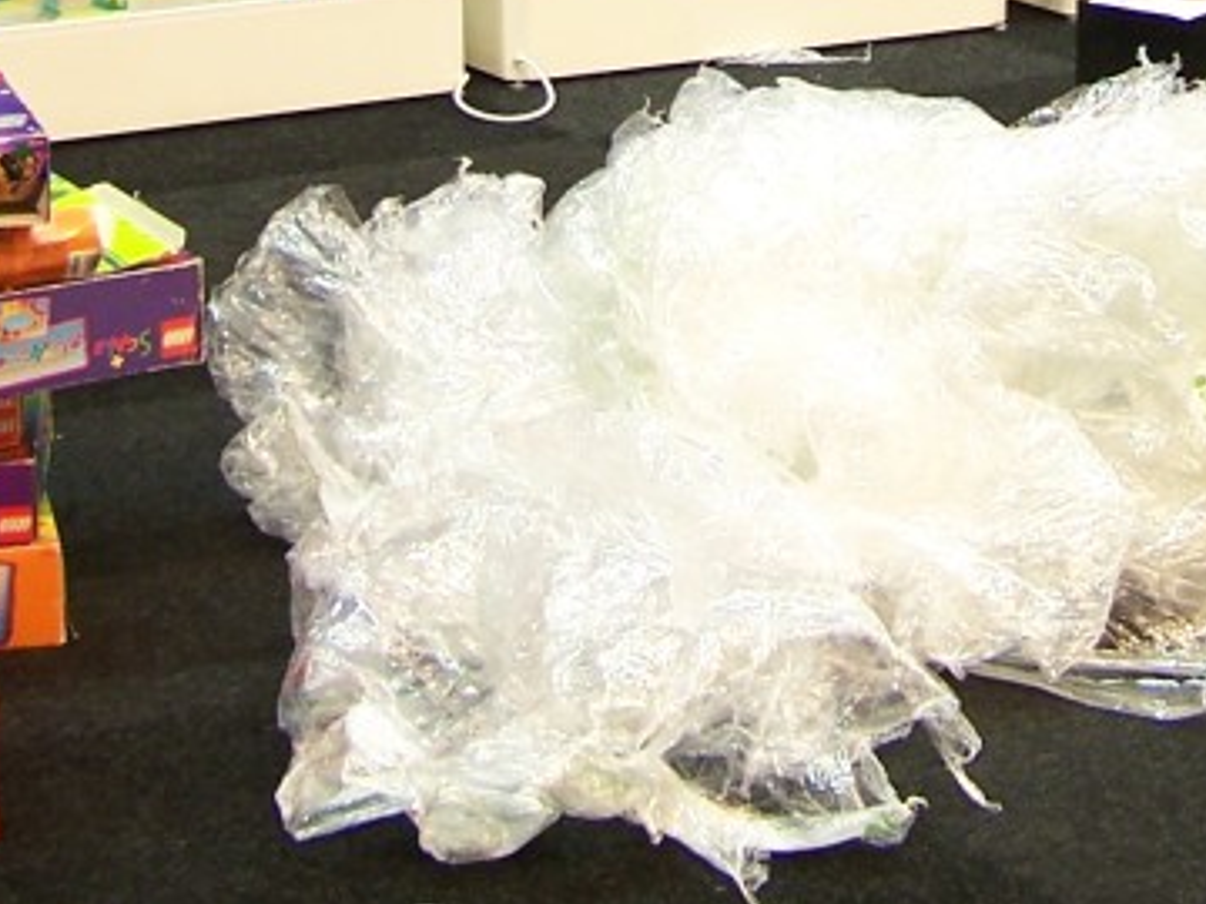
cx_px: 807
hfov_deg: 18.2
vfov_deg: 13.1
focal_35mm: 108
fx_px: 3763
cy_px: -372
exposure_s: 1/2
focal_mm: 6.3
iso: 80
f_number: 2.8
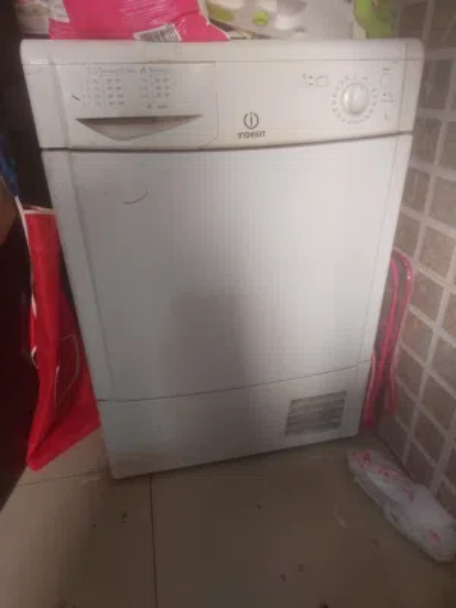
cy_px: 304
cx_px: 228
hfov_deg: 58.9
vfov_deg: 73.9
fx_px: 404
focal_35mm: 23
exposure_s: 1/50
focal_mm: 5.06
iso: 250
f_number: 1.8
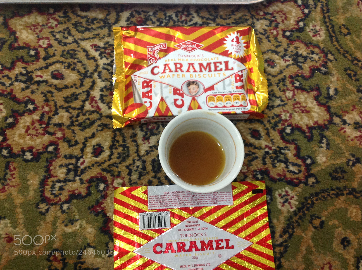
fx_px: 365
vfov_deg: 40.6
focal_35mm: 35
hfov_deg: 52.7
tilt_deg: -73.2
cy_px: 135
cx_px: 181
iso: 200
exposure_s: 1/15
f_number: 2.4
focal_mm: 4.28
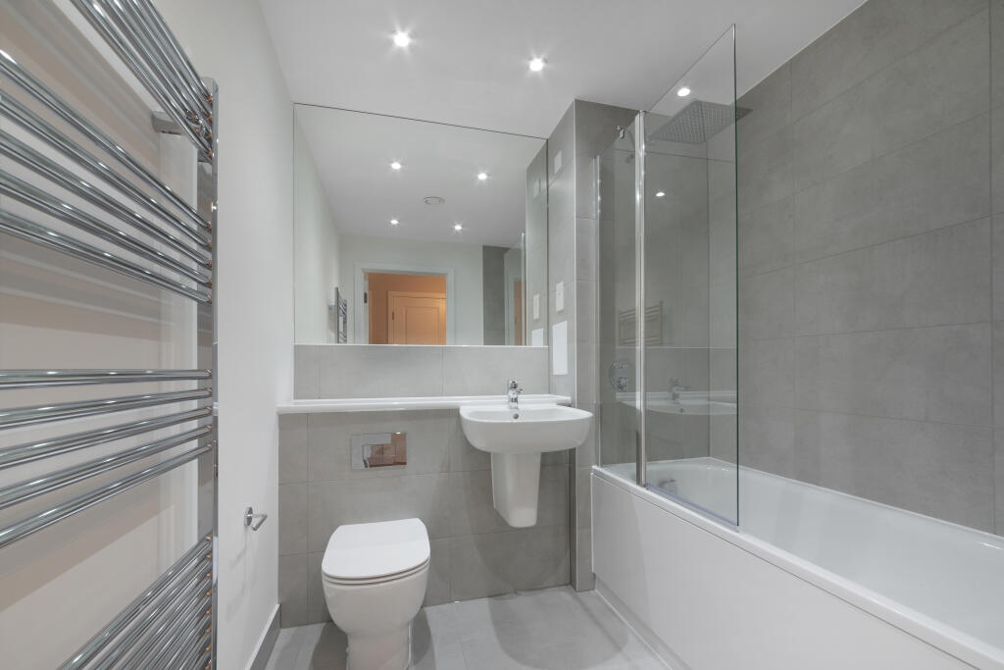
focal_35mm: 14
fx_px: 390
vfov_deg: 81.2
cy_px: 335
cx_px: 502
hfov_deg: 104.2
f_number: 16
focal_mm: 14
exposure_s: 1/4
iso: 250
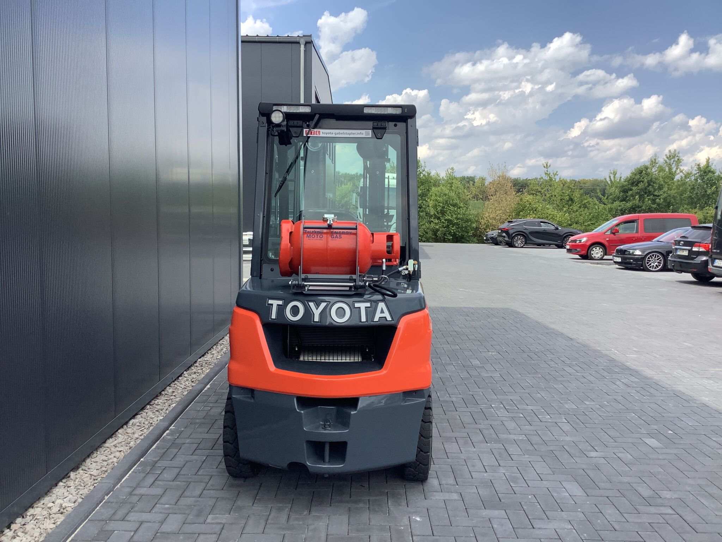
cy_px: 271
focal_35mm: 31
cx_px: 361
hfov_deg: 58.4
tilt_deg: -6.8
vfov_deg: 45.4
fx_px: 647
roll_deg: -0.3
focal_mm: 3.3
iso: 25
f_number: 2.4
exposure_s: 1/727
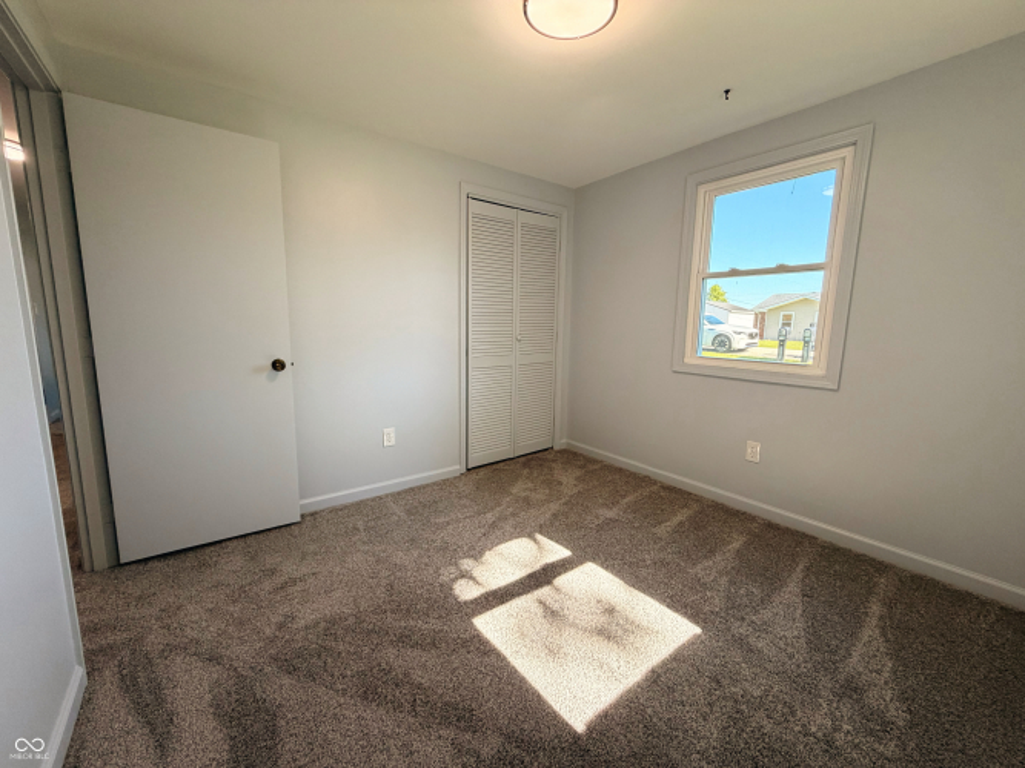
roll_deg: -0.8
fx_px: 414
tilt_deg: -9.1
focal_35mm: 14
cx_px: 512
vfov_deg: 85.7
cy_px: 384
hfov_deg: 102.1
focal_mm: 2.22
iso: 200
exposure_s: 1/120
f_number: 2.2
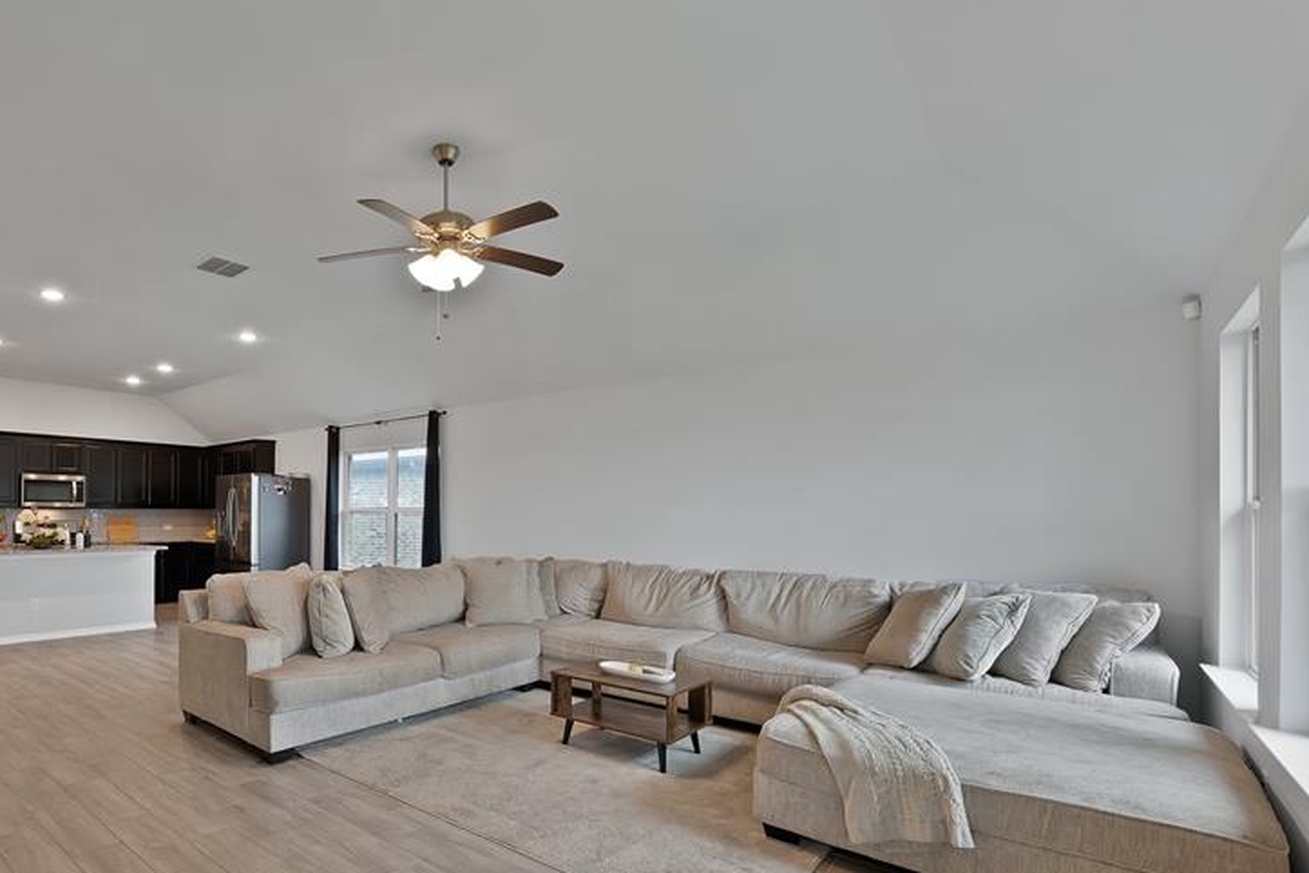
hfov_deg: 90.5
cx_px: 458
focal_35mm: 17
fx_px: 618
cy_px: 520
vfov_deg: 69.8
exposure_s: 1/4
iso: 640
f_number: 9
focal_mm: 12
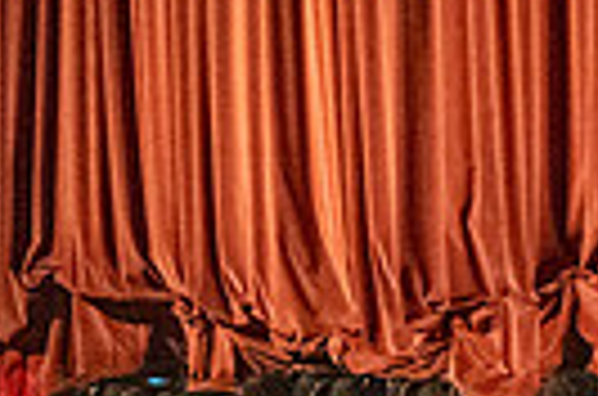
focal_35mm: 70
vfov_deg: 18.8
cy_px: 407
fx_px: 1160
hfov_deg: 19.1
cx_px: 1165
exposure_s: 1/250
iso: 16000
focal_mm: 16
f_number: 4.5
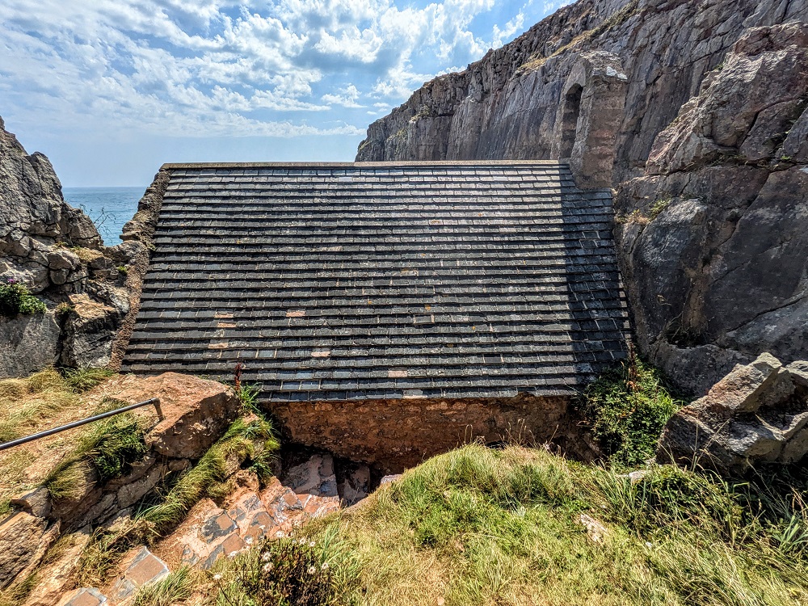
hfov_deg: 102.1
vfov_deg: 85.7
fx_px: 327
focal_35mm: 14
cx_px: 404
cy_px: 303
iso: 50
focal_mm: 1.83
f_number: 2.2
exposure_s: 1/3205
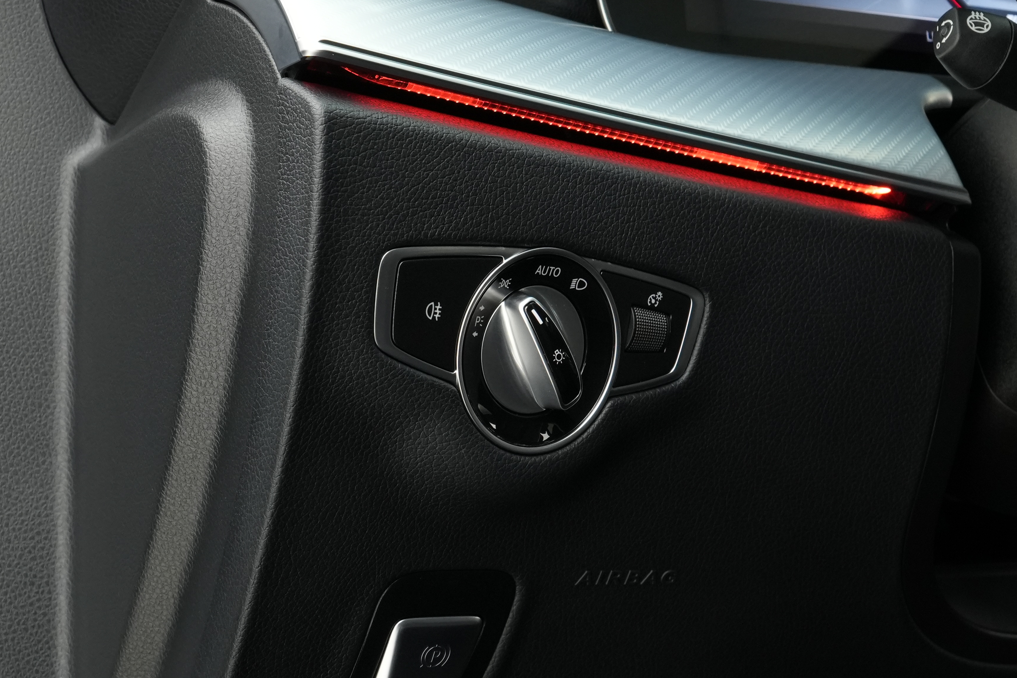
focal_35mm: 72
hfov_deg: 28.2
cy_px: 460
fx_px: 2023
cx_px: 458
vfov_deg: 19.0
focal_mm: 26.6
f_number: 8
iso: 1000
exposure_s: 1/40
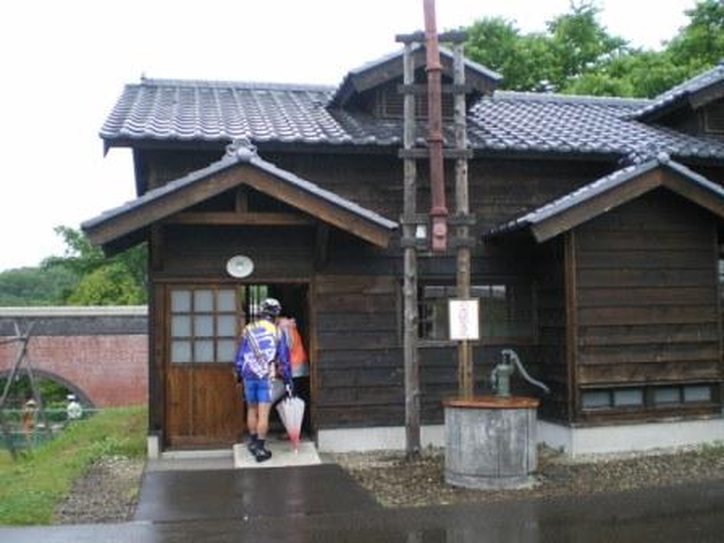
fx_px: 795
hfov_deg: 49.0
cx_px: 362
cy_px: 272
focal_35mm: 38
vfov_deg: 37.7
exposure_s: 1/125
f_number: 3.1
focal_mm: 6.3
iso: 64
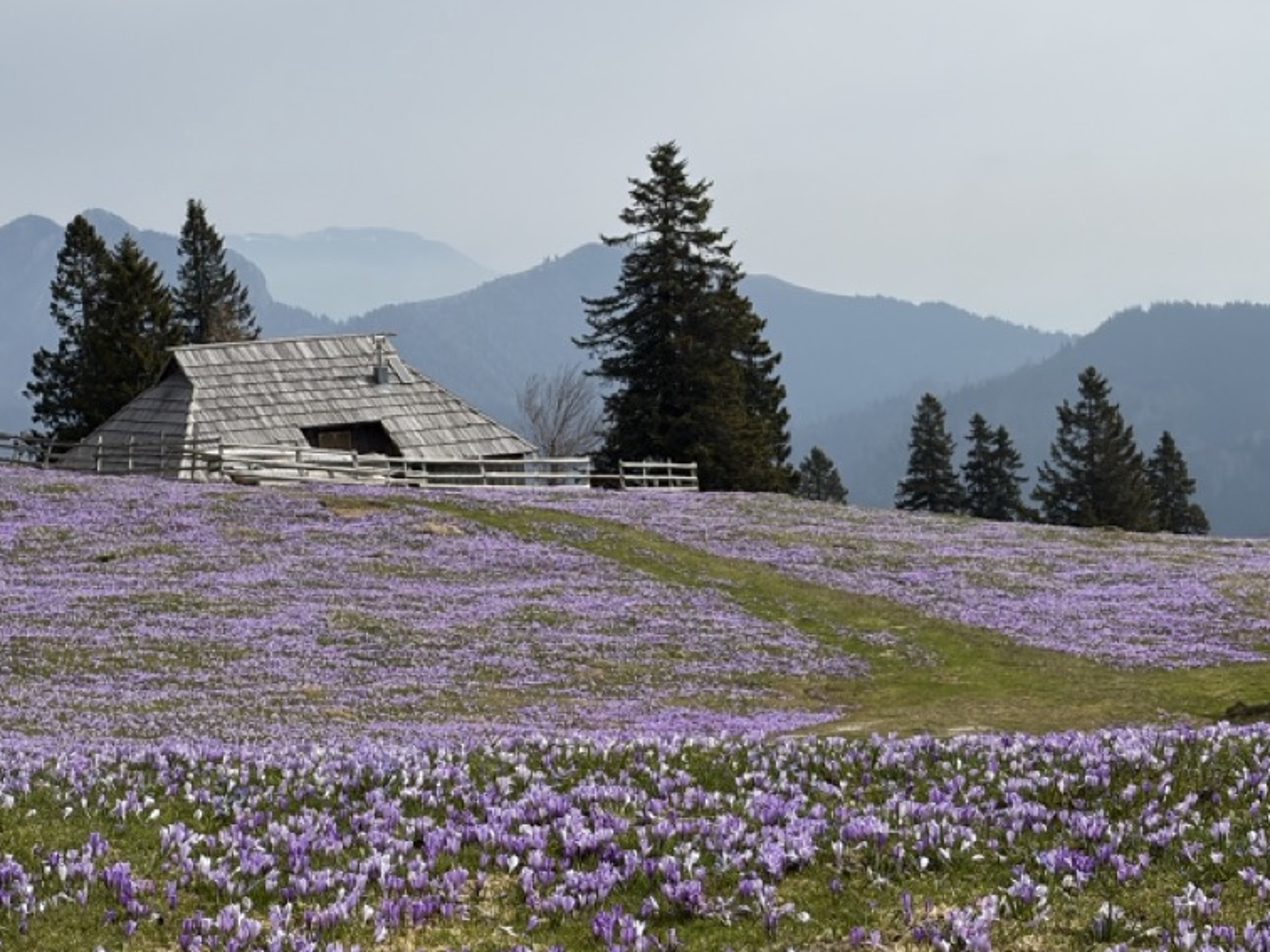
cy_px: 430
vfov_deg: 16.8
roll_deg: +3.2
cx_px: 588
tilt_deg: -4.1
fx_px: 3229
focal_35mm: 88
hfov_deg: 22.2
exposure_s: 1/5814
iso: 32
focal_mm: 5.96
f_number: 1.6
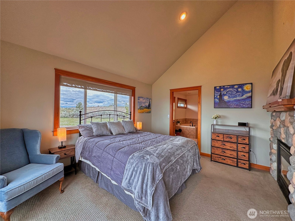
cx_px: 148
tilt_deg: +0.5
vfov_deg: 85.7
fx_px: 119
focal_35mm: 14
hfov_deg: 102.1
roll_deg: -1.3
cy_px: 110
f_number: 2.2
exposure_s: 1/223
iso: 40
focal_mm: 2.2
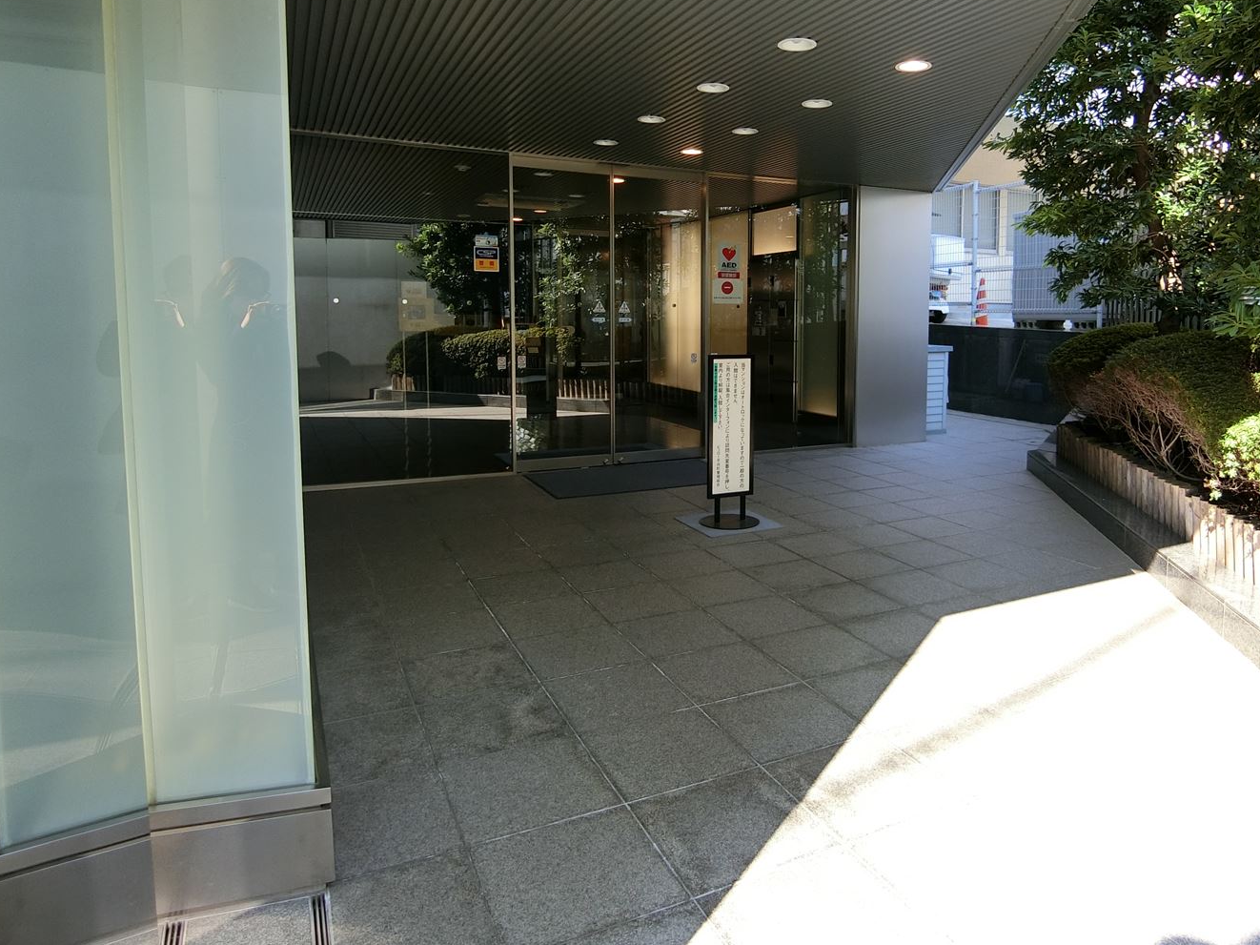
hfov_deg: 73.4
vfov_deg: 58.6
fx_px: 837
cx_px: 737
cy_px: 405
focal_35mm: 23
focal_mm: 4.06
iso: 80
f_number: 2.7
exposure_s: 1/125
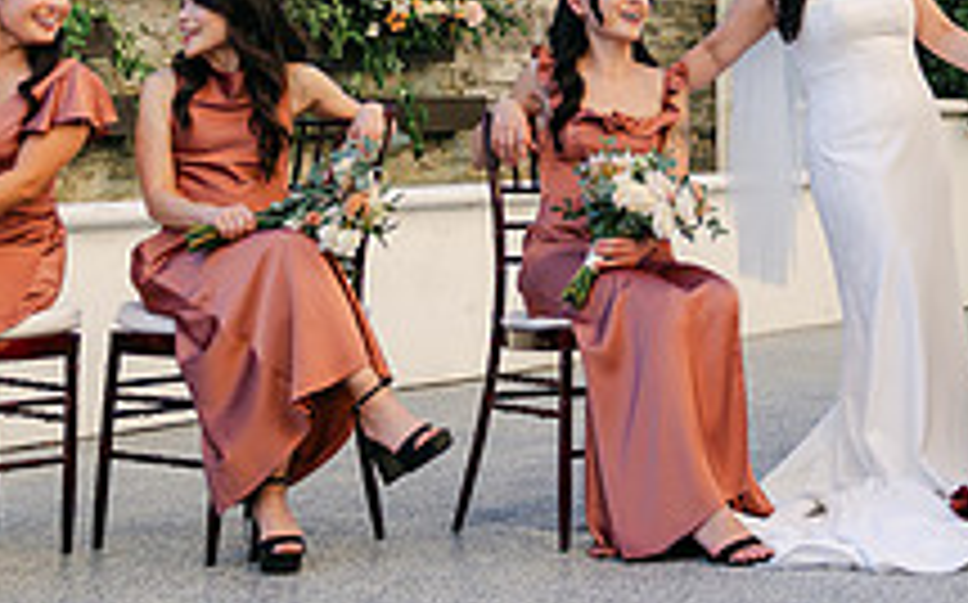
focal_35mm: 80
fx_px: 2109
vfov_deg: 15.7
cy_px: -104
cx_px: 855
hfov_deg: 25.1
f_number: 2.8
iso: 72
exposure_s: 1/250
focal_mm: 28
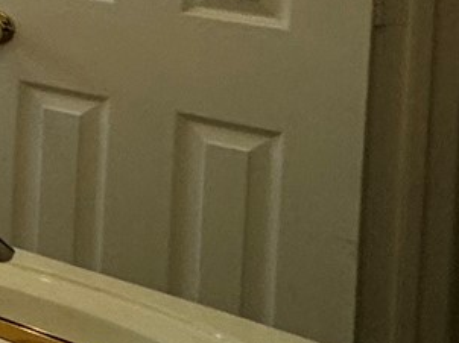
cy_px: -229
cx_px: -781
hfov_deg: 12.8
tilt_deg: -3.5
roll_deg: -2.1
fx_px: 1259
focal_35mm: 95
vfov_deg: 14.1
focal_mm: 2.22
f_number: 2.2
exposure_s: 1/120
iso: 160
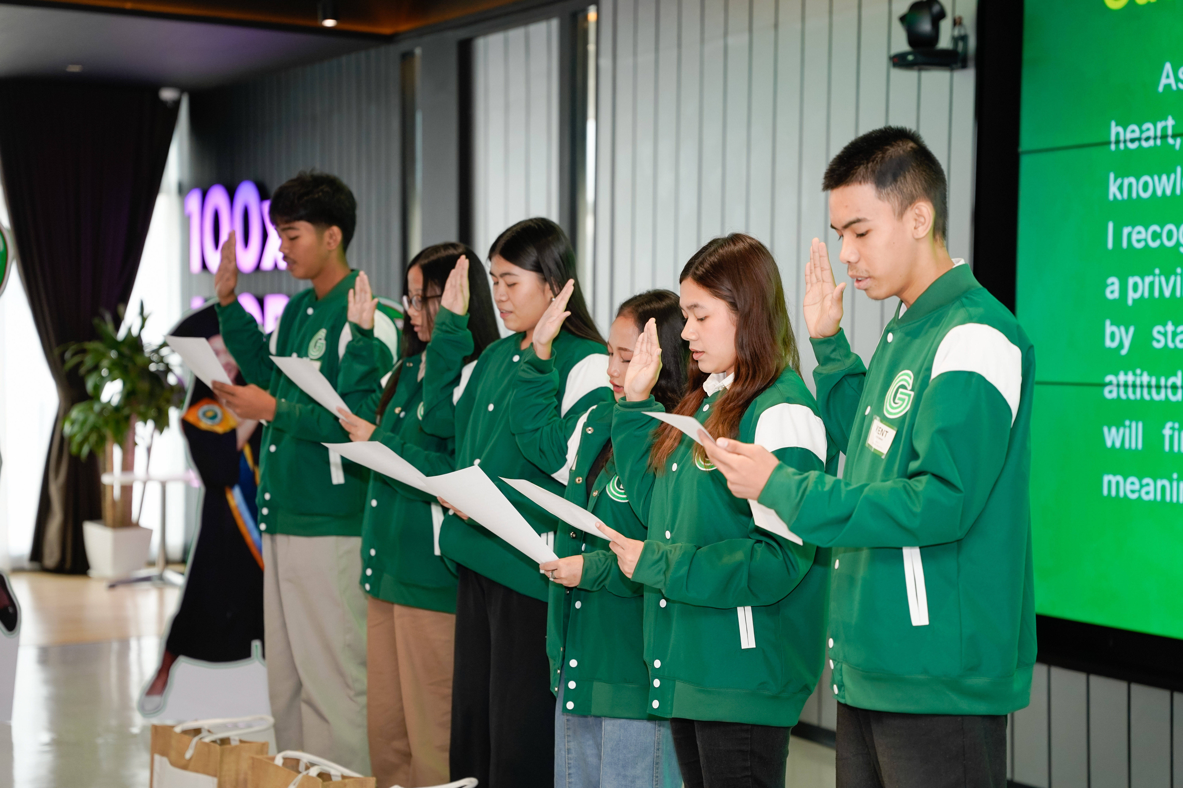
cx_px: 592
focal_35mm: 70
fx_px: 2300
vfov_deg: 19.5
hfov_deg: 28.8
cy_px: 394
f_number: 2.8
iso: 800
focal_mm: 70
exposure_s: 1/200
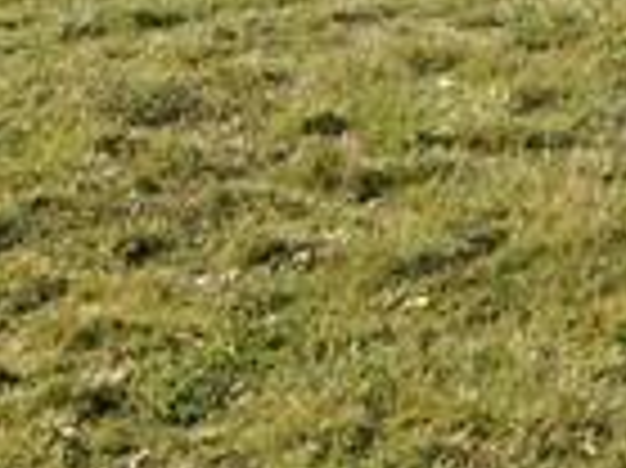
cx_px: 995
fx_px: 4138
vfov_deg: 6.3
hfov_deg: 8.4
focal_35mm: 229
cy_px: -446
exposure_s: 1/160
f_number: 8.8
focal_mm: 5.5
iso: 100
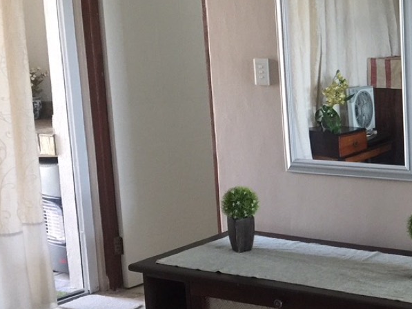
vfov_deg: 21.6
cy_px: 159
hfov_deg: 26.1
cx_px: 468
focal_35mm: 68
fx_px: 809
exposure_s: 1/17
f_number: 2.2
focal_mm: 4.15
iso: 125
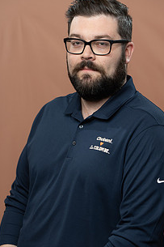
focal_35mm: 127
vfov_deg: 16.1
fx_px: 869
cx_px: 81
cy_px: 158
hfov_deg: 10.8
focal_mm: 86
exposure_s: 1/160
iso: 320
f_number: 4
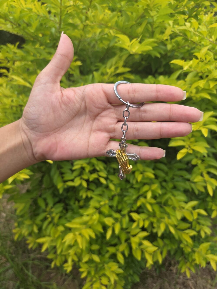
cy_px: 144
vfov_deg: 73.9
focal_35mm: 23
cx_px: 108
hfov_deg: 58.9
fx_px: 192
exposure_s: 1/180
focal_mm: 5.4
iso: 32
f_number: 1.8
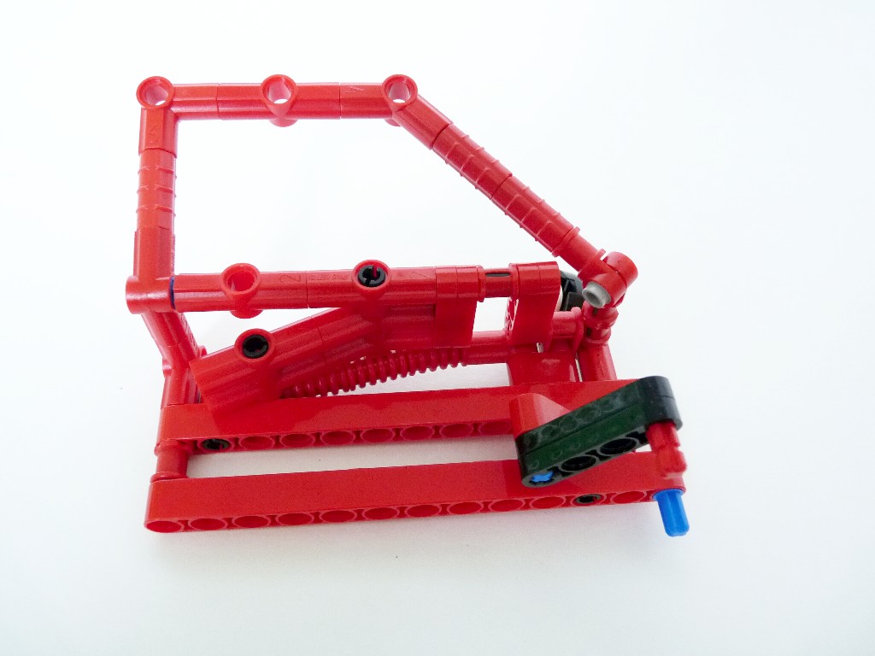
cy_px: 328
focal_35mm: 27
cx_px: 438
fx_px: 682
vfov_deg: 51.4
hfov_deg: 65.3
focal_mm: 4.8
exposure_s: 1/30
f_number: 2.8
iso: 320
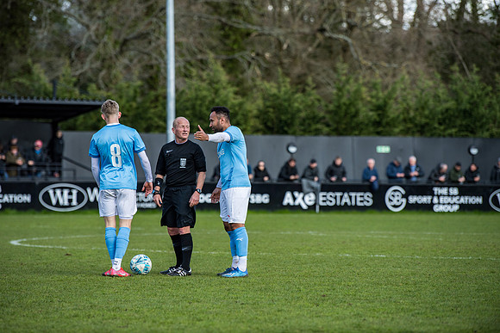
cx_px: 250
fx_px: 2778
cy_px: 166
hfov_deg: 10.3
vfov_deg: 6.9
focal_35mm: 200
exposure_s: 1/2500
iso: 400
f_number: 4
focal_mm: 200
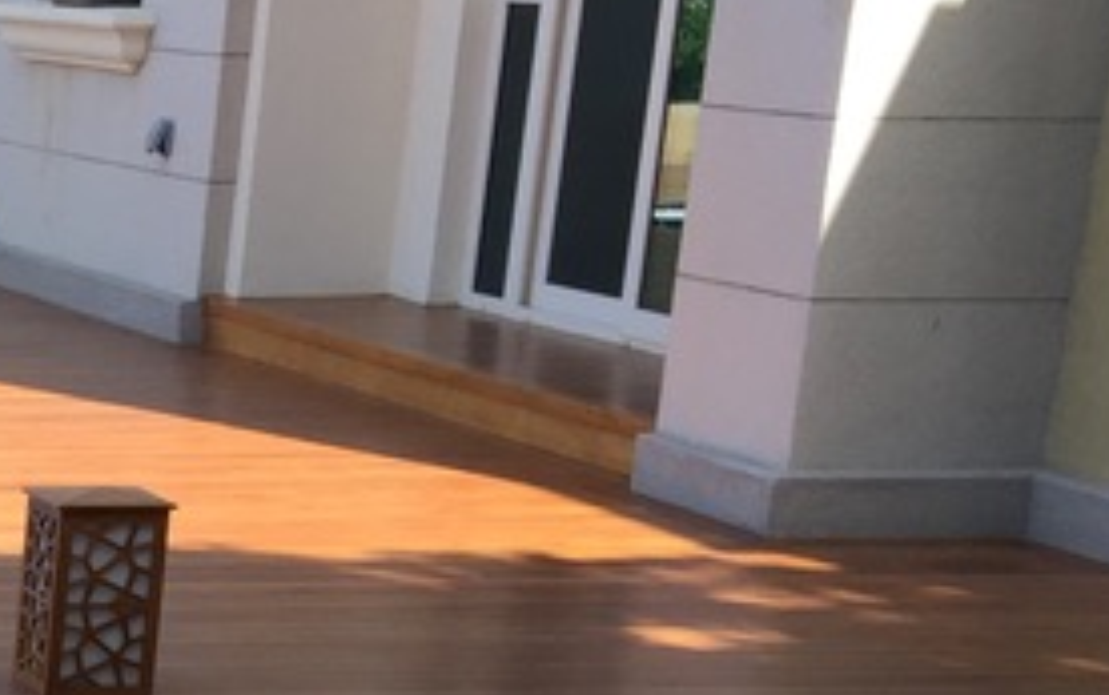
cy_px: 1049
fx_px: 3448
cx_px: -892
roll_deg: -0.9
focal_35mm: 114
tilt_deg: -16.4
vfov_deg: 11.1
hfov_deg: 15.6
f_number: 2.2
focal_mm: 4.15
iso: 32
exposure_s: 1/520
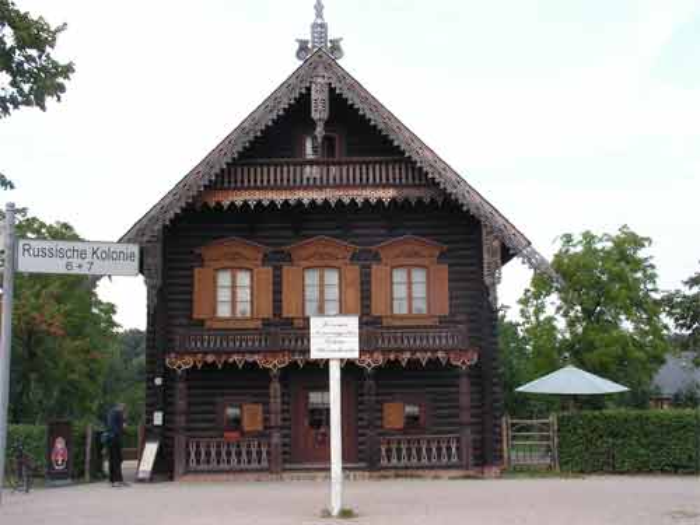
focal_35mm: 50
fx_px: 1011
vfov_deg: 29.1
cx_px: 350
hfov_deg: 38.2
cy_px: 262
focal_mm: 8.4
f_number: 8
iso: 64
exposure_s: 1/30
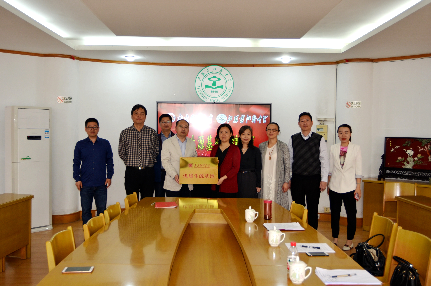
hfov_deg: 55.2
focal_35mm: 34
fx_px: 412
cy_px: 143
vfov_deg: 38.2
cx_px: 216
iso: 280
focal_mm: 23
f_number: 3.8
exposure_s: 1/125
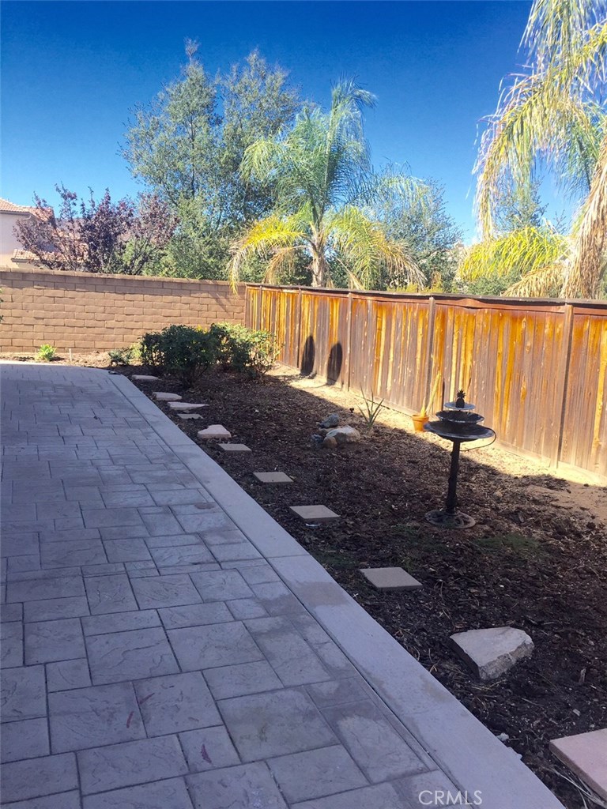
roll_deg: -3.4
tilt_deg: -8.5
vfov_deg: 61.7
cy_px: 404
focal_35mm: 29
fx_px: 678
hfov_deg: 48.2
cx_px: 304
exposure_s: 1/989
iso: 32
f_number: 2.2
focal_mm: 4.15
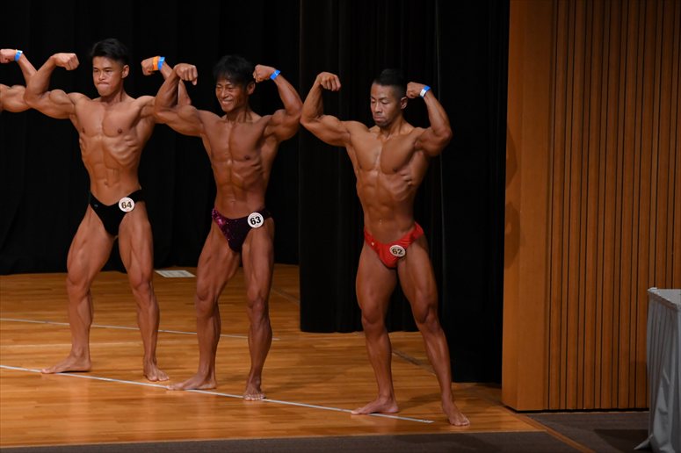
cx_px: 340
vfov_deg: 5.7
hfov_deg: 8.6
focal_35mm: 240
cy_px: 226
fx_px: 4538
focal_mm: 160
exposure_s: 1/400
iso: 3200
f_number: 5.6
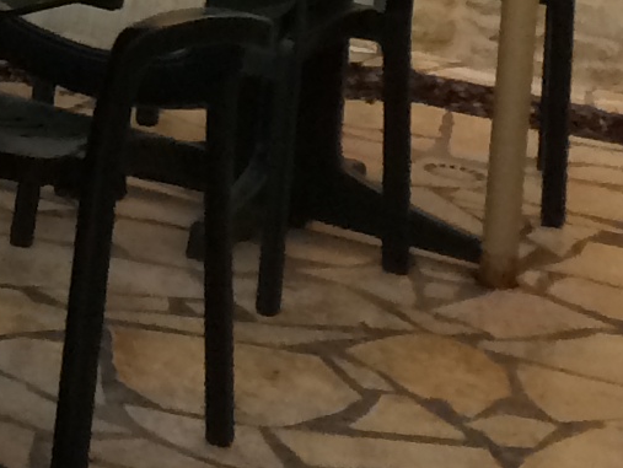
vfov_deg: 7.0
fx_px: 3476
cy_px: -876
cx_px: -608
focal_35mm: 193
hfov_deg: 9.6
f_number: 2.2
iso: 100
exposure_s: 1/30
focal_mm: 4.12
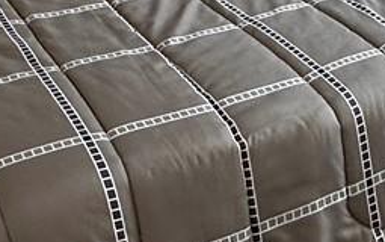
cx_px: 201
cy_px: -231
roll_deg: +0.3
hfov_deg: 22.3
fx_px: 977
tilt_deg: -9.6
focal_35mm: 93
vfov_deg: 12.5
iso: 250
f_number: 2.2
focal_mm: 2.22
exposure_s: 1/60
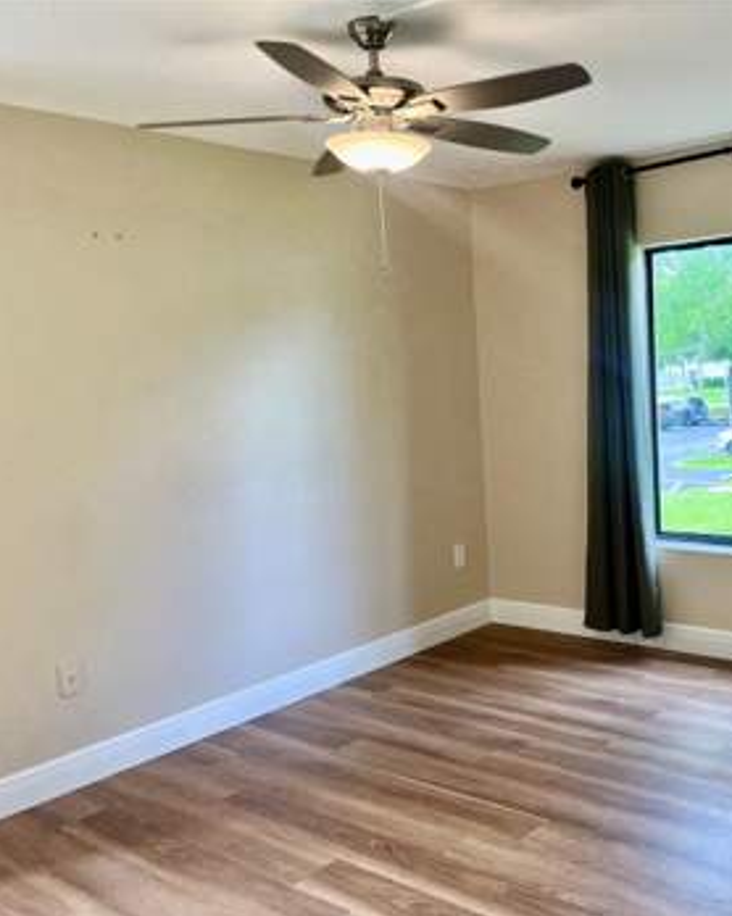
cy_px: 471
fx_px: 949
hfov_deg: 41.6
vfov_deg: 51.6
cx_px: 498
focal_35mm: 35
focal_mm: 5.1
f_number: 1.6
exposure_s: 1/120
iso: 64
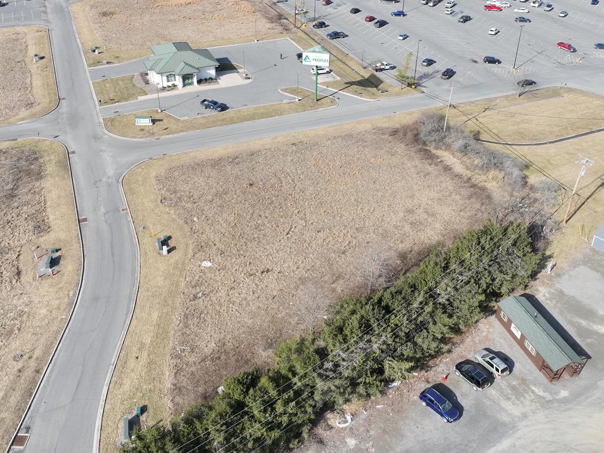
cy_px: 143
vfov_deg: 42.2
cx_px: 279
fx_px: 576
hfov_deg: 55.3
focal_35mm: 33
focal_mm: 12.29
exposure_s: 1/1250
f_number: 2.8
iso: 230
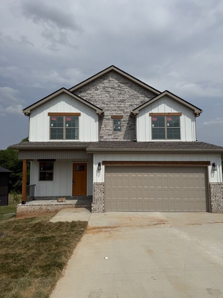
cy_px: 149
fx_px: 206
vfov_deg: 71.6
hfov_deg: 56.8
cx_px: 112
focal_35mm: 24
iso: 80
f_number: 1.78
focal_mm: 6.76
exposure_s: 1/14286
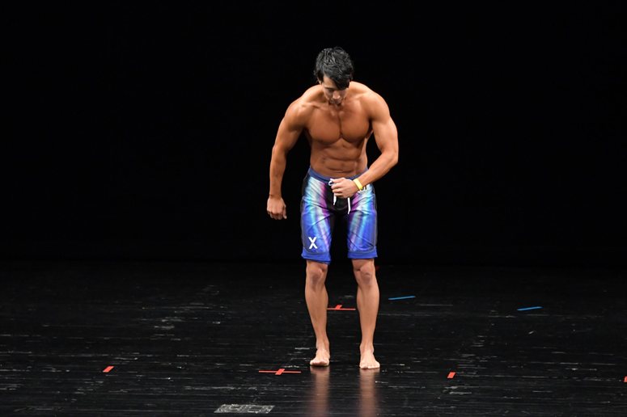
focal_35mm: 270
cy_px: 208
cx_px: 314
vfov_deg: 5.1
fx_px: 4700
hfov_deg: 7.6
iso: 3200
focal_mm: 180
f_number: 5.6
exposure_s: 1/400
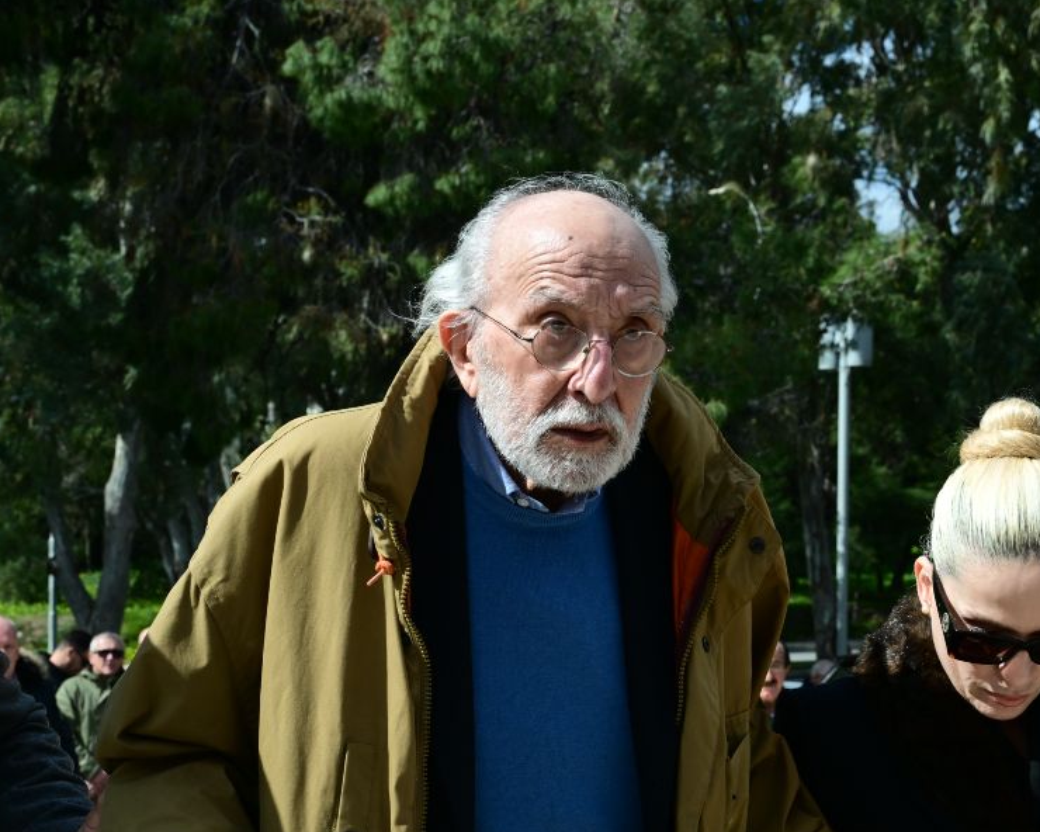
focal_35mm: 72
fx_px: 2216
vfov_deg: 21.1
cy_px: 587
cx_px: 534
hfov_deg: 26.4
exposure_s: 1/800
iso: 400
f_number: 9
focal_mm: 43
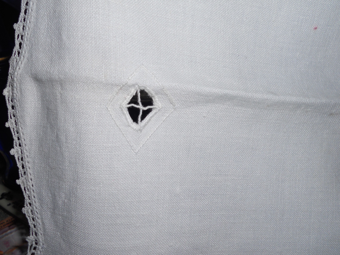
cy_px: 128
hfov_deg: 56.8
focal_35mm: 32
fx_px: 314
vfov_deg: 44.2
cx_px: 170
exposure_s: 1/25
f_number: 8.8
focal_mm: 5.8
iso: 80
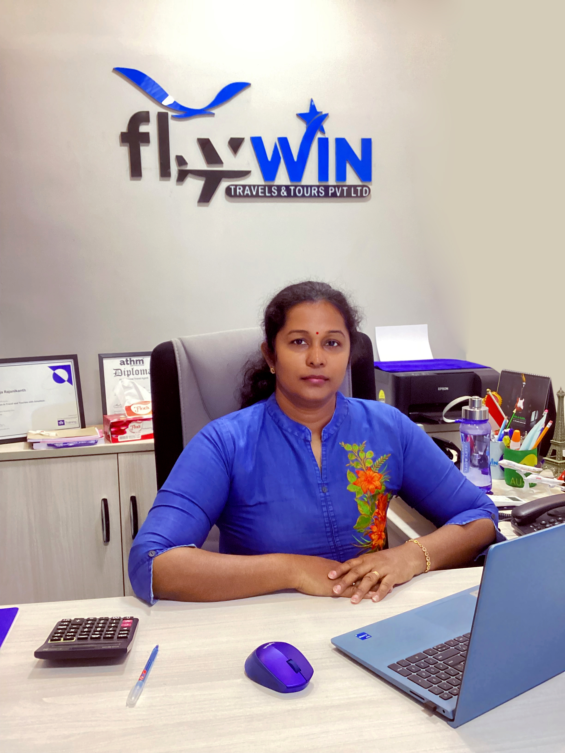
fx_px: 675
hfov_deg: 45.4
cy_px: 376
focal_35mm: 31
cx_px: 282
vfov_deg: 58.4
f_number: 2.4
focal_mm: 3.3
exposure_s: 1/33
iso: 320
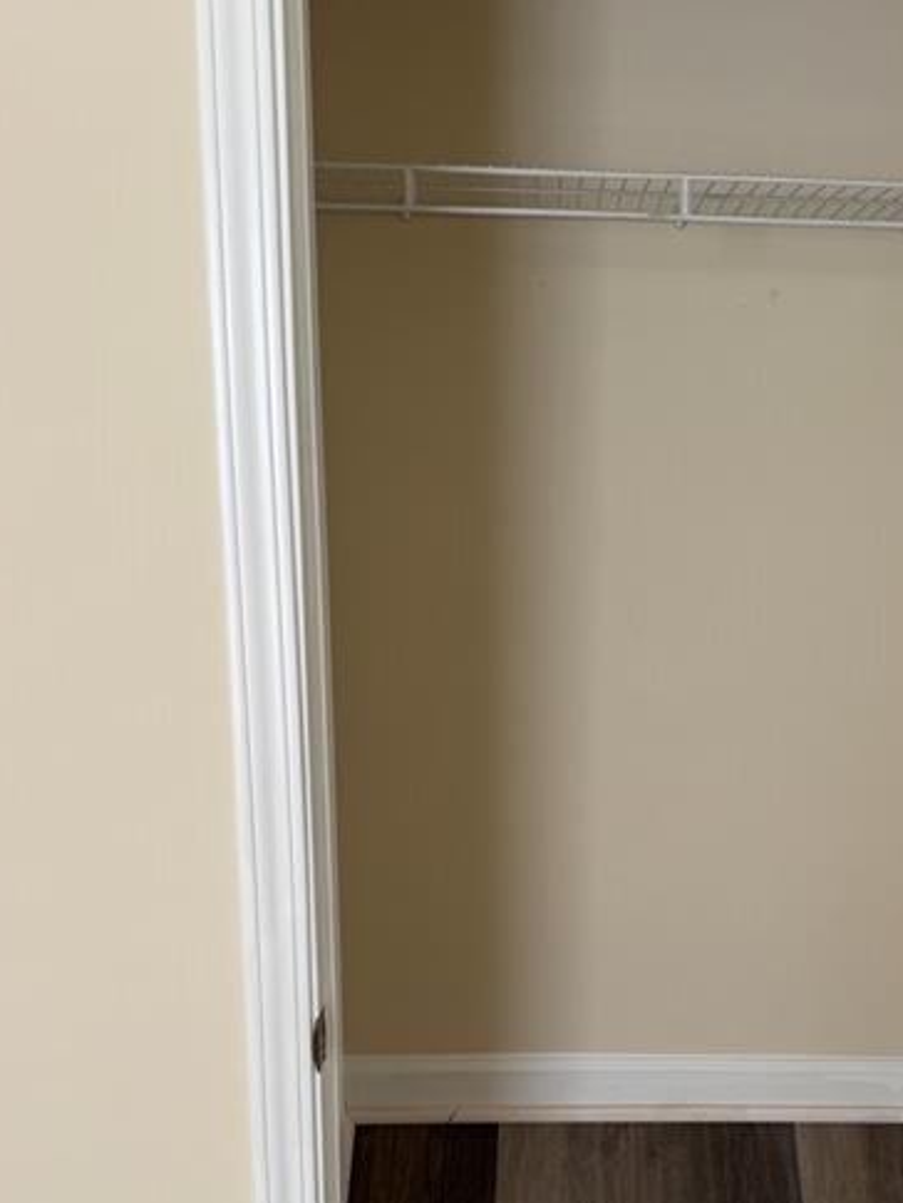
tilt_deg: -14.1
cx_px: 647
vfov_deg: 48.3
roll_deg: -1.6
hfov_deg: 37.1
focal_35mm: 38
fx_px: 1321
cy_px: 784
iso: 100
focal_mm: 6.76
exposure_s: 1/121
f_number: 1.78
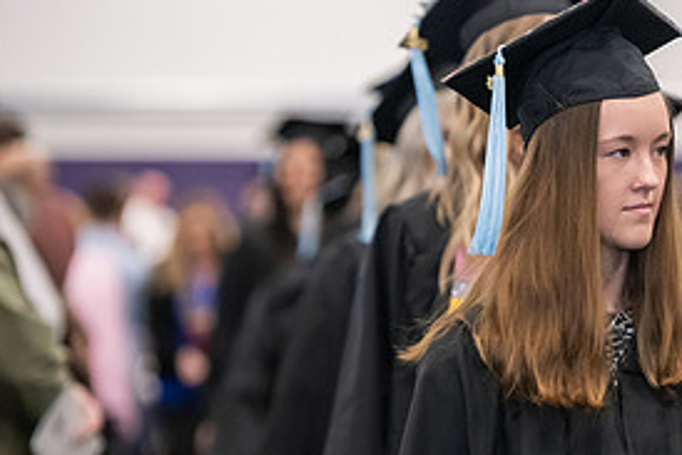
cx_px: 707
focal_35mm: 317
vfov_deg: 4.3
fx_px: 6008
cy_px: 272
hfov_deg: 6.5
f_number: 3.2
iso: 3200
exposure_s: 1/200
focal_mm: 150
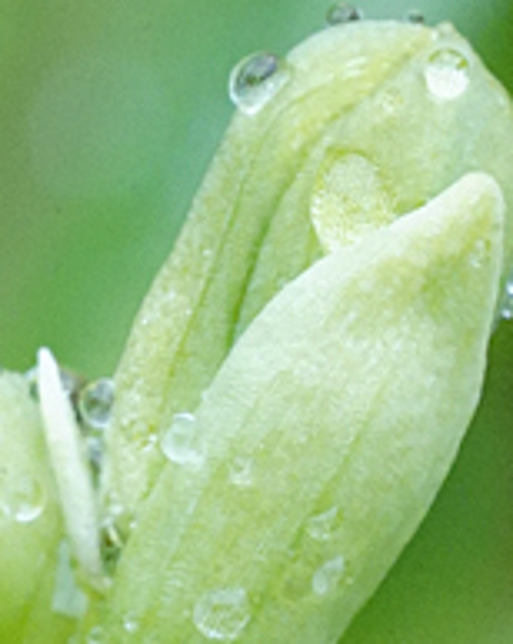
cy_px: 1195
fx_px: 6672
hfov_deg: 4.4
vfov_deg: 5.4
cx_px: -73
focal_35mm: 351
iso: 10000
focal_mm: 90
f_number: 18
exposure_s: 1/160
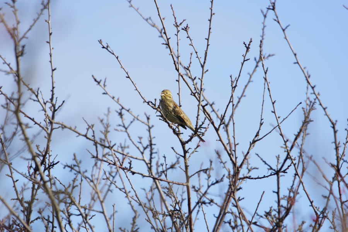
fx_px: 5800
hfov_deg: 3.4
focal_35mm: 600
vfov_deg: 2.3
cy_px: 116
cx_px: 174
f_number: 5.6
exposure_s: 1/500
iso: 160
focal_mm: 400
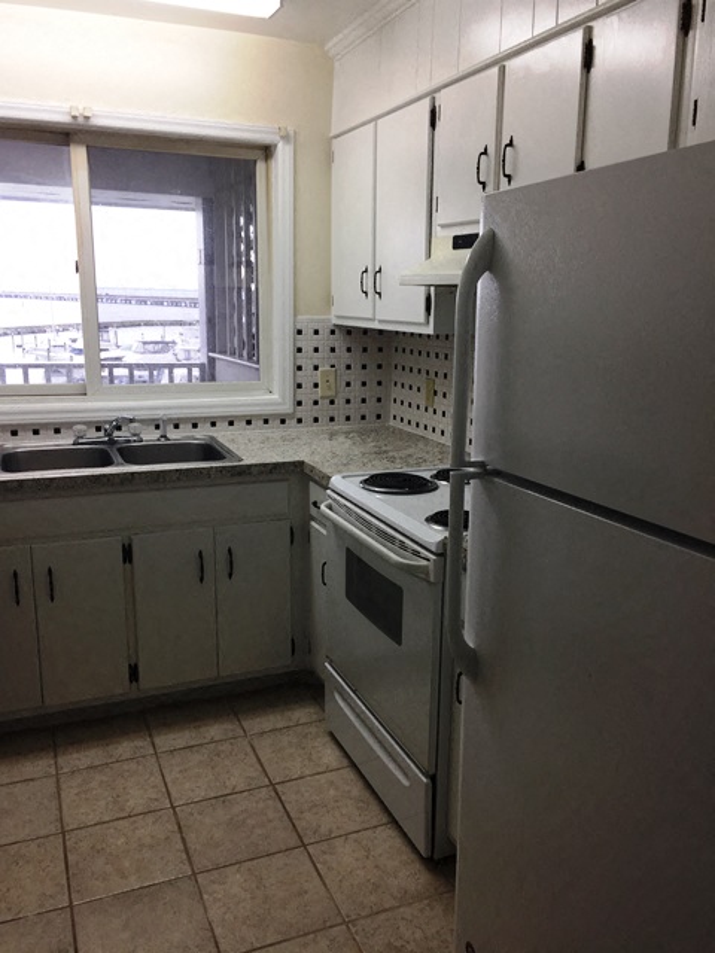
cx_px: 358
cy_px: 476
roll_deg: -0.4
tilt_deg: -12.6
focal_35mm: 29
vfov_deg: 61.7
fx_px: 799
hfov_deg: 48.2
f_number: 2.2
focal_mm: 4.15
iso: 40
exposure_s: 1/60
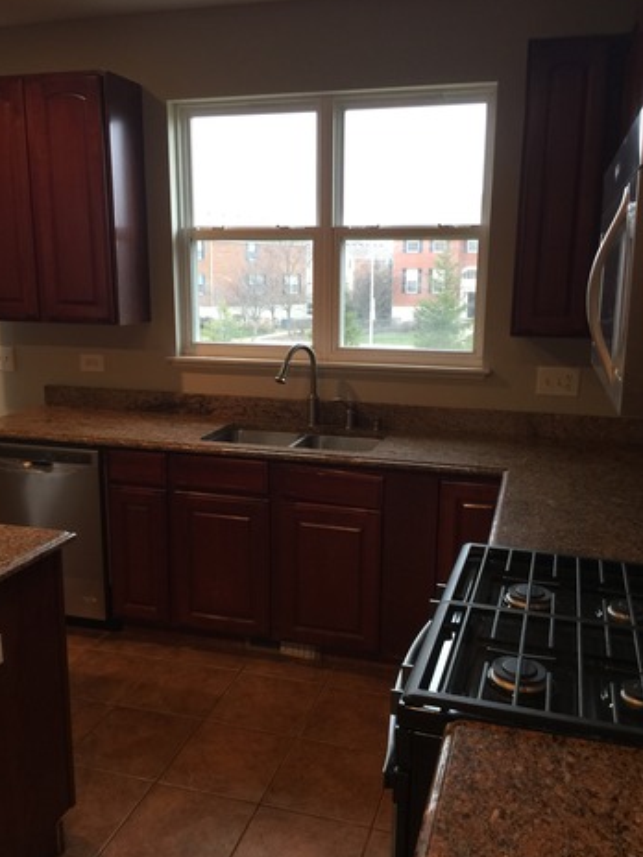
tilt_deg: -10.4
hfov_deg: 46.8
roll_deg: -2.4
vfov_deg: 60.0
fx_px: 743
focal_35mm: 30
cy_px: 430
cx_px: 327
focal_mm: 4.15
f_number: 2.2
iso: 64
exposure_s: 1/15
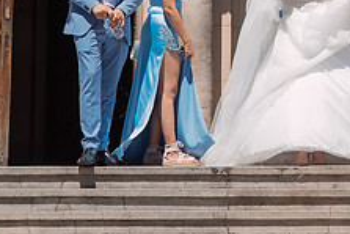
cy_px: 19
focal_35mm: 206
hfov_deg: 9.9
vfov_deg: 6.7
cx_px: 308
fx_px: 2004
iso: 200
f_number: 4
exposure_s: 1/2500
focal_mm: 70
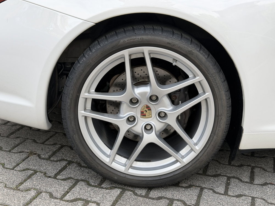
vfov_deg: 29.7
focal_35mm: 49
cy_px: 104
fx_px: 389
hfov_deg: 38.9
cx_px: 136
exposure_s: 1/377
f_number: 1.78
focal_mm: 6.76
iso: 80
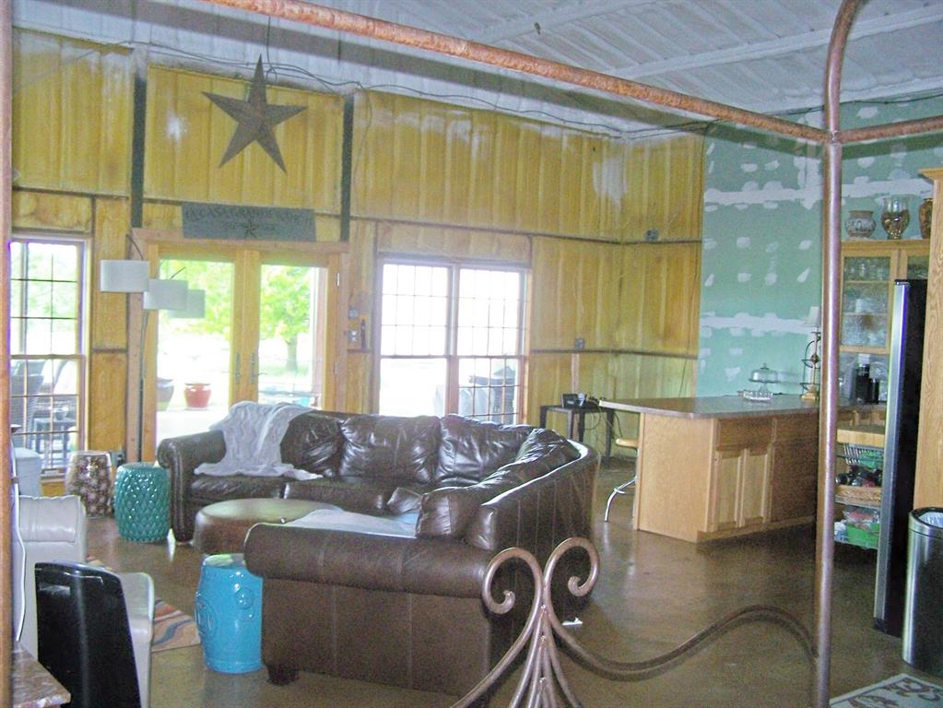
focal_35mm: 38
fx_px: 1036
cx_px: 472
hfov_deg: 49.0
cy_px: 354
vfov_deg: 37.7
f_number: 2.8
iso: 160
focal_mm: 6.3
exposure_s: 1/60
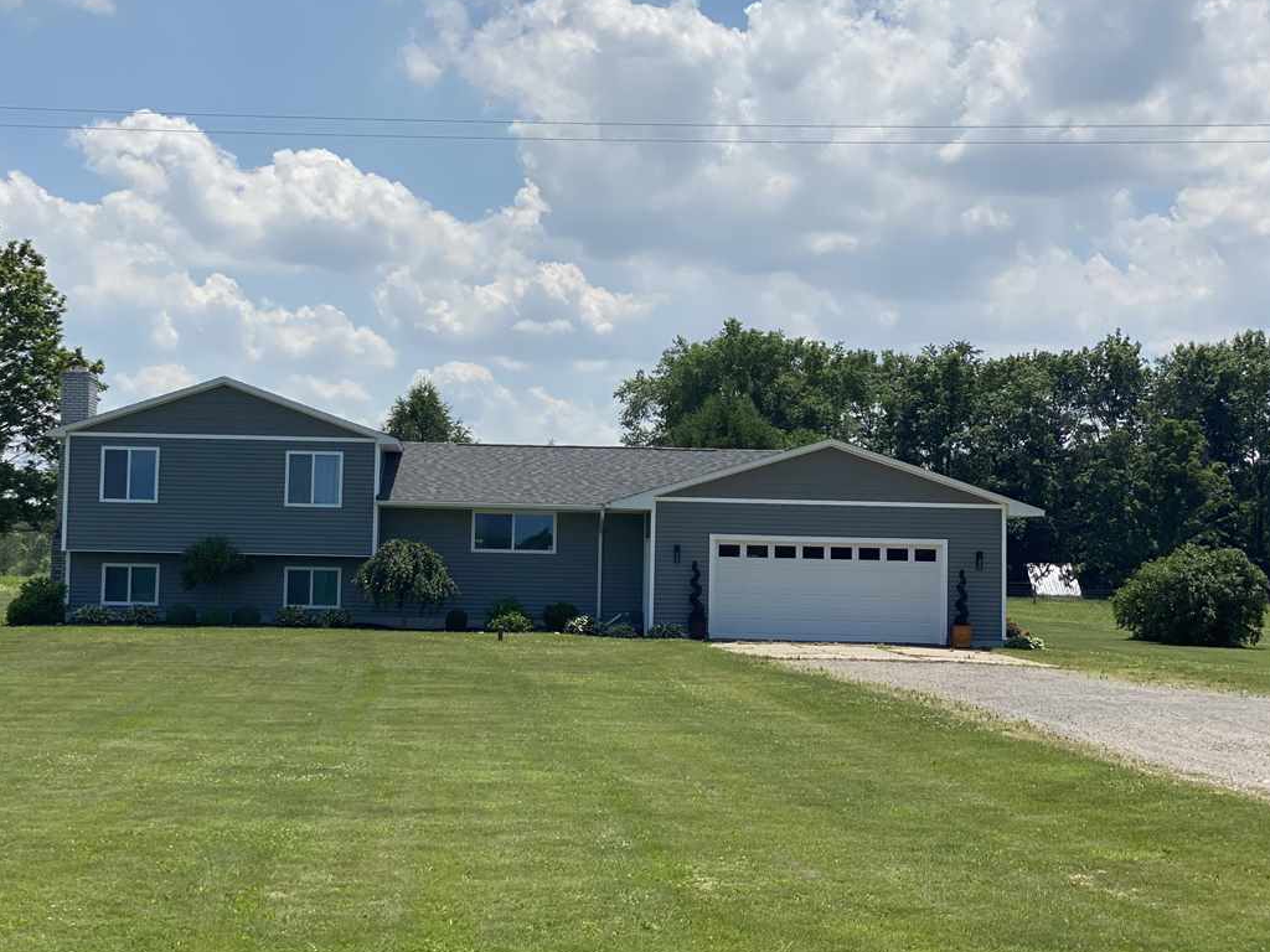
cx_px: 533
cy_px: 444
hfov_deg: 29.8
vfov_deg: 22.6
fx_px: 2385
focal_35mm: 65
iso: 25
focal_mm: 6
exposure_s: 1/3195
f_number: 2
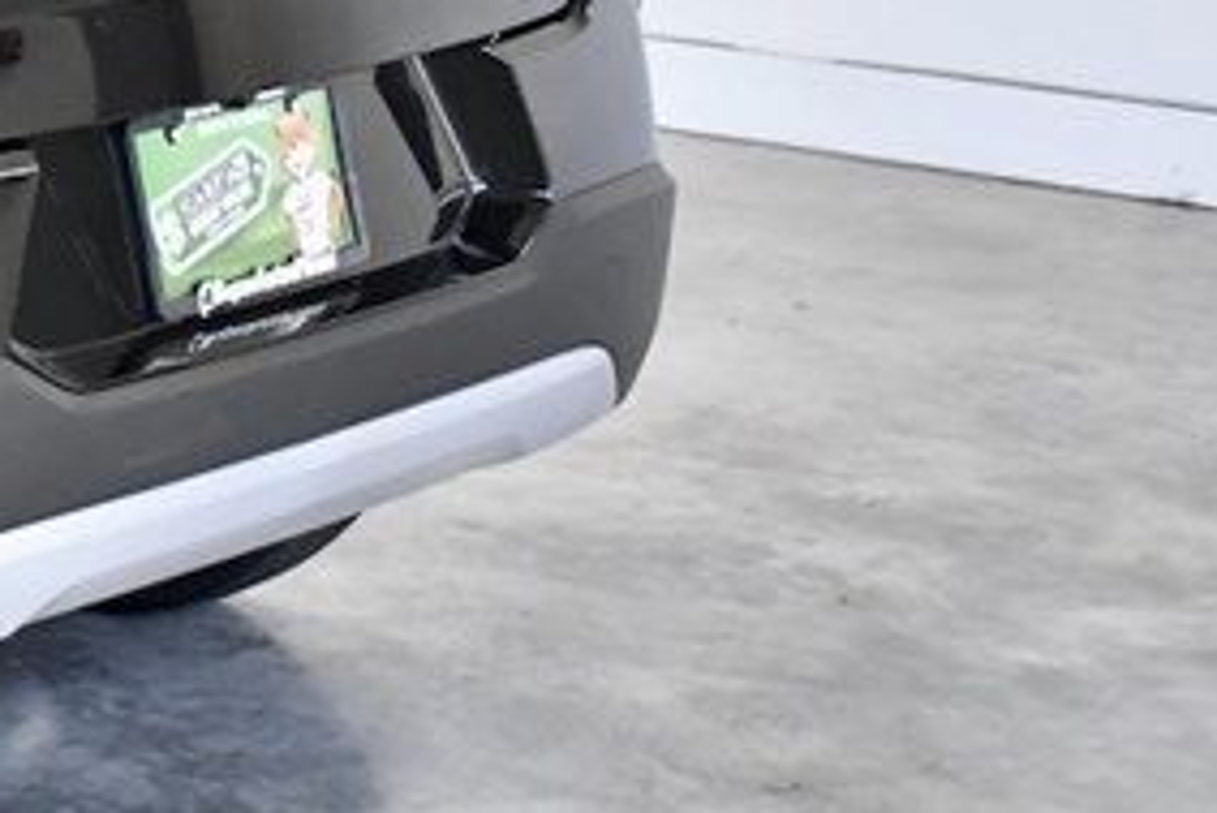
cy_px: -191
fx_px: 4769
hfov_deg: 13.2
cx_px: -907
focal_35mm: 141
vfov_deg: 9.6
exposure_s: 1/1000
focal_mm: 26
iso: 2500
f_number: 4.5
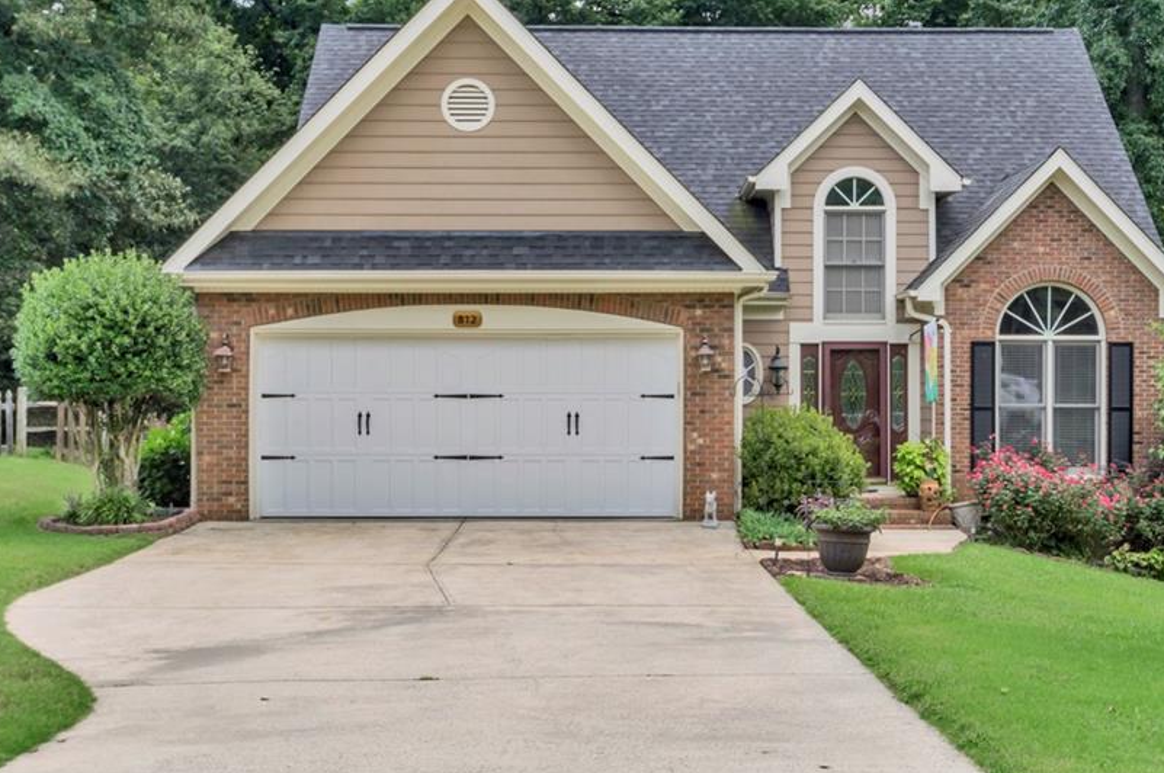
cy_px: 307
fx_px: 1486
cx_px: 711
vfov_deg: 29.1
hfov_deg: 42.5
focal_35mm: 46
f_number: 11
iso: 200
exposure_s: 1/125
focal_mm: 24
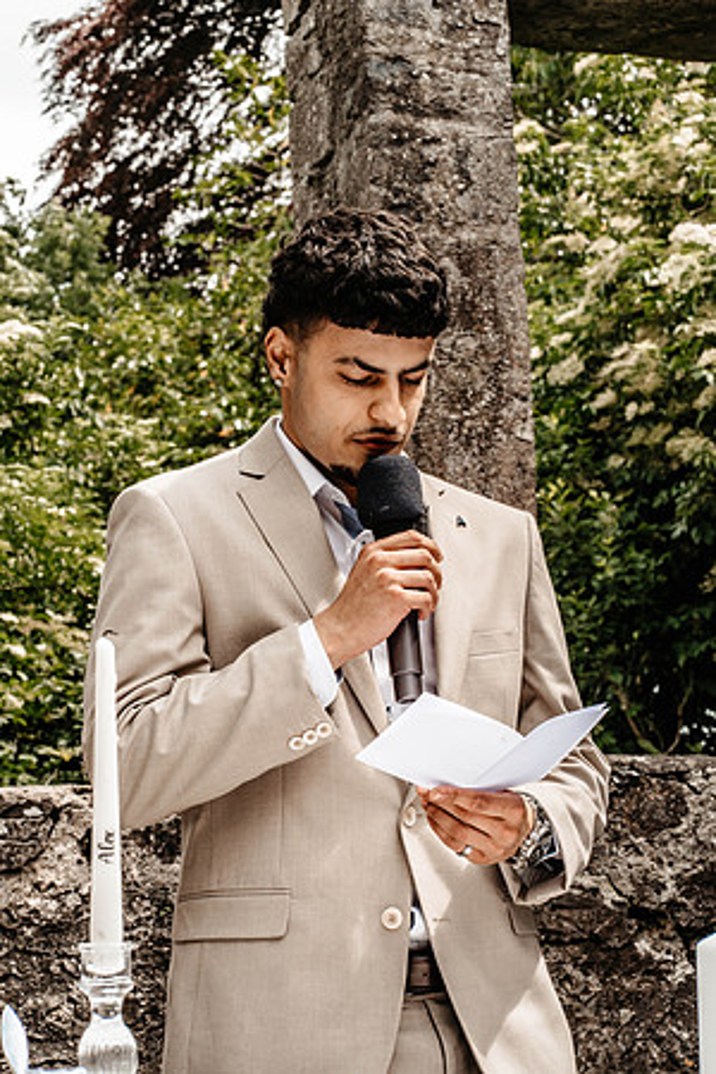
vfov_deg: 23.9
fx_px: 2536
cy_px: 537
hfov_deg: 16.1
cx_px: 358
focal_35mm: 85
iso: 500
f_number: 14
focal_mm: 85
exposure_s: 1/320
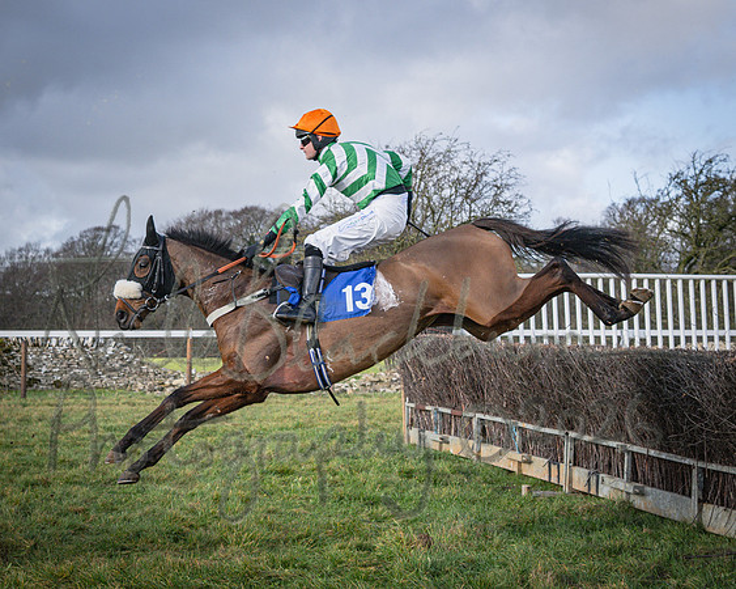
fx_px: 1561
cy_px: 332
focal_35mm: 72
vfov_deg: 21.3
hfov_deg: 26.4
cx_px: 246
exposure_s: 1/1600
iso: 400
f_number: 4
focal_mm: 35
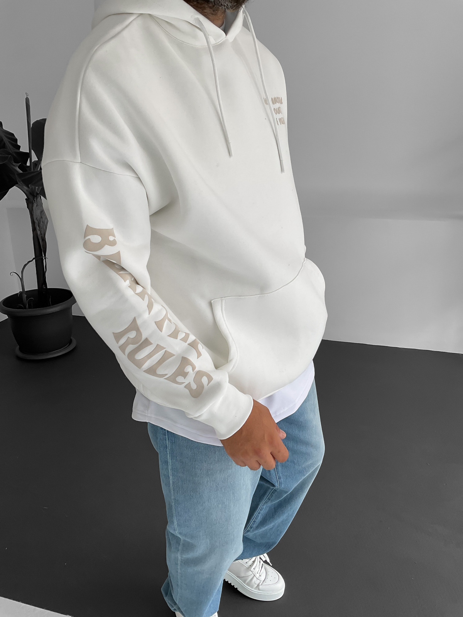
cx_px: 232
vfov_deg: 61.7
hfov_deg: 48.2
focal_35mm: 29
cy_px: 308
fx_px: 517
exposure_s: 1/120
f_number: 1.8
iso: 25
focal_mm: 3
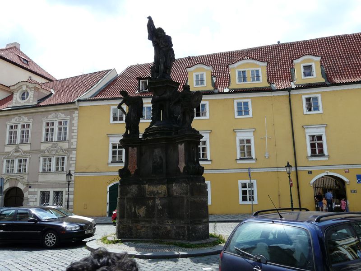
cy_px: 136
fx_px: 292
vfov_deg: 49.7
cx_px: 180
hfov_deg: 63.4
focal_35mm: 28
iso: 100
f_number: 5.6
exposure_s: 1/250
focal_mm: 4.6
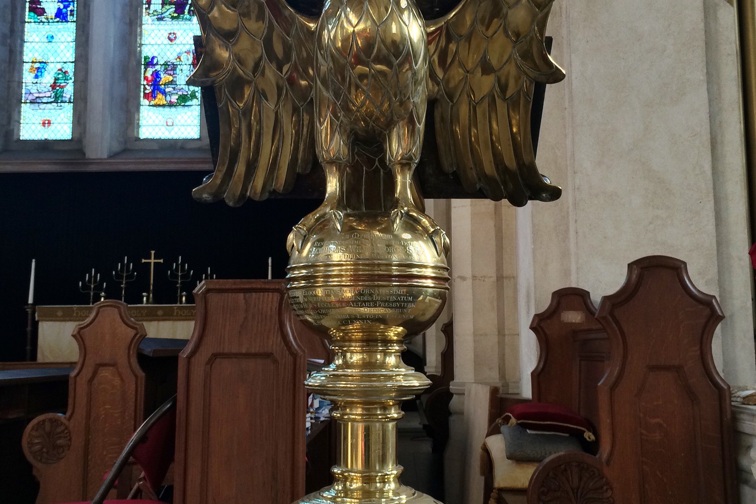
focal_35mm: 41
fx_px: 861
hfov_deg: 47.4
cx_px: 382
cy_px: 238
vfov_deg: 32.6
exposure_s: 1/33
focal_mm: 4.15
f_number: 2.2
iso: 80
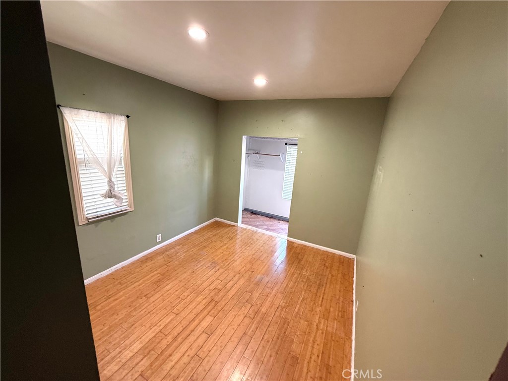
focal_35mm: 14
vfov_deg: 85.7
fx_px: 205
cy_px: 190
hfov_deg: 102.1
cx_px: 254
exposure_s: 1/60
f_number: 2.2
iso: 320
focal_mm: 2.22
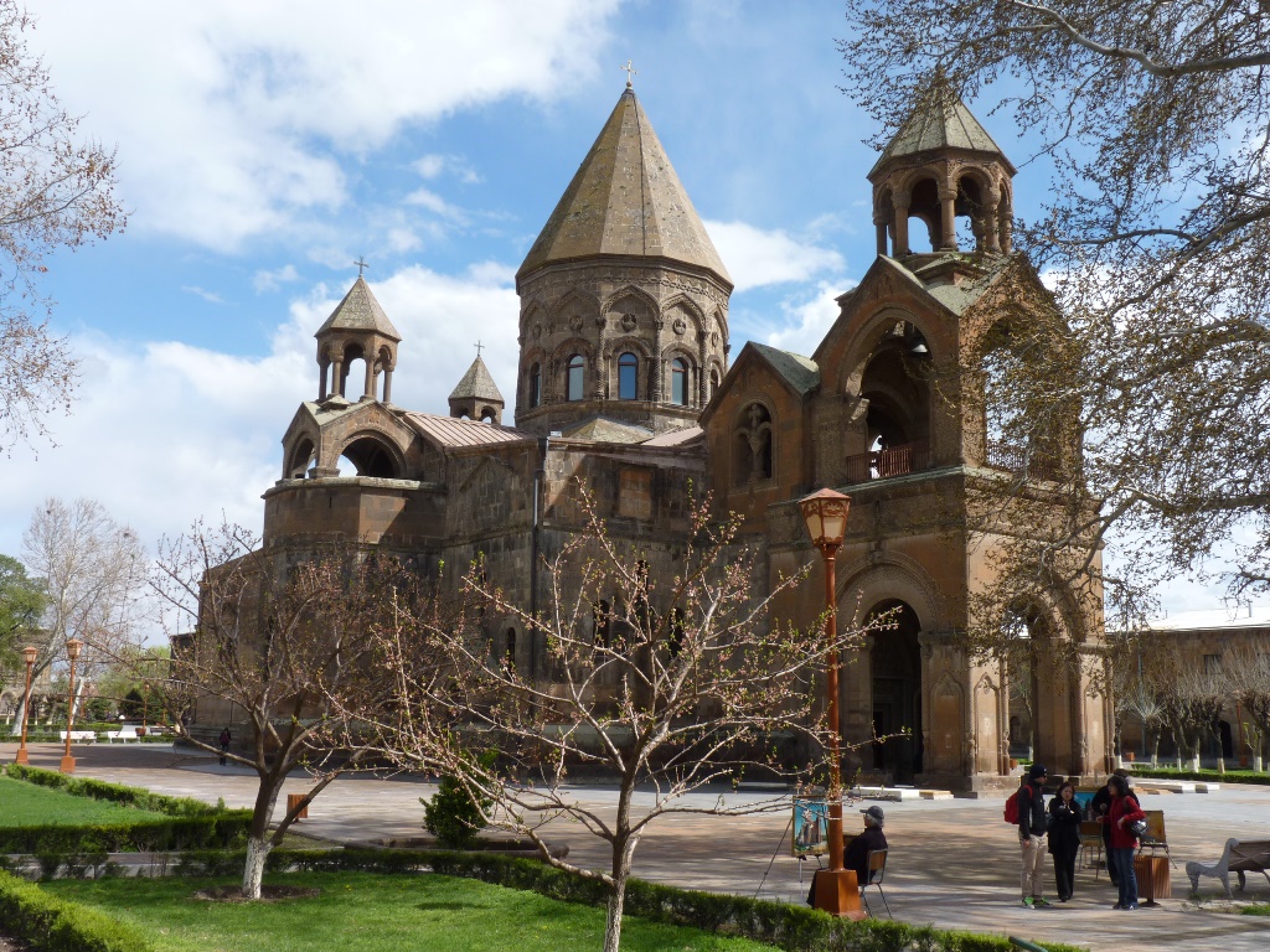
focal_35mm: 37
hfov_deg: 50.1
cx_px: 635
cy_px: 476
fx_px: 1357
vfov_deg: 38.7
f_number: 5.6
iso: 80
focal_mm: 6.5
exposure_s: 1/320
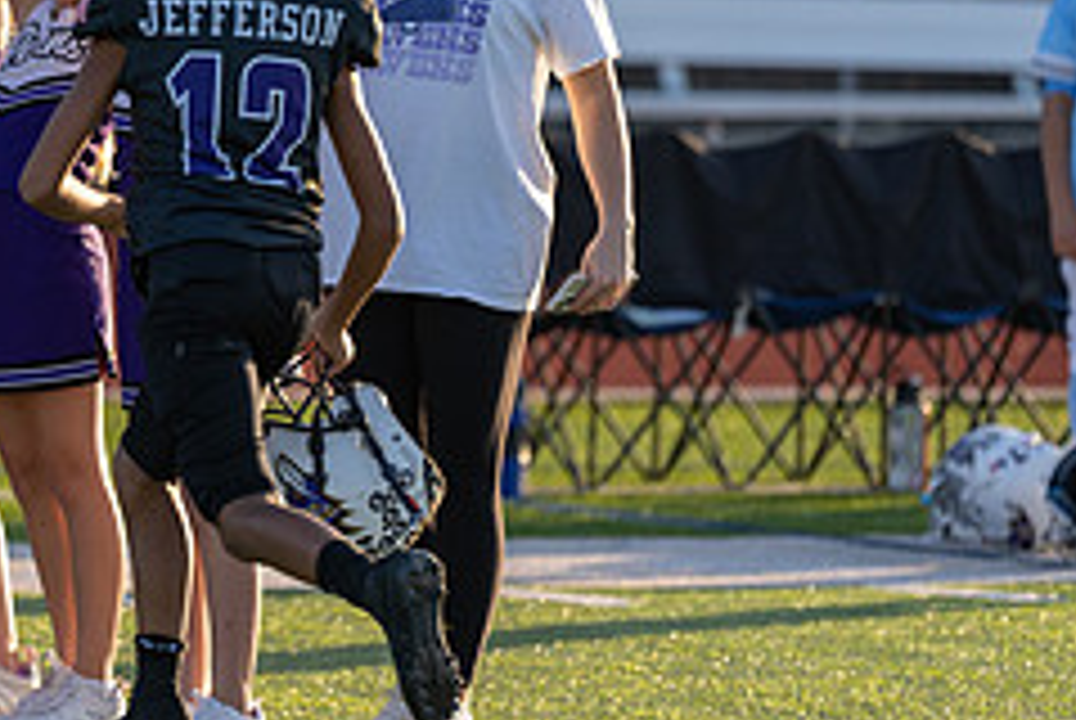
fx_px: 11970
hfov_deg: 5.1
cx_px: -126
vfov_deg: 3.4
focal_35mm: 400
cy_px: 133
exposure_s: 1/1000
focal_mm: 165
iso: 100
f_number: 2.8
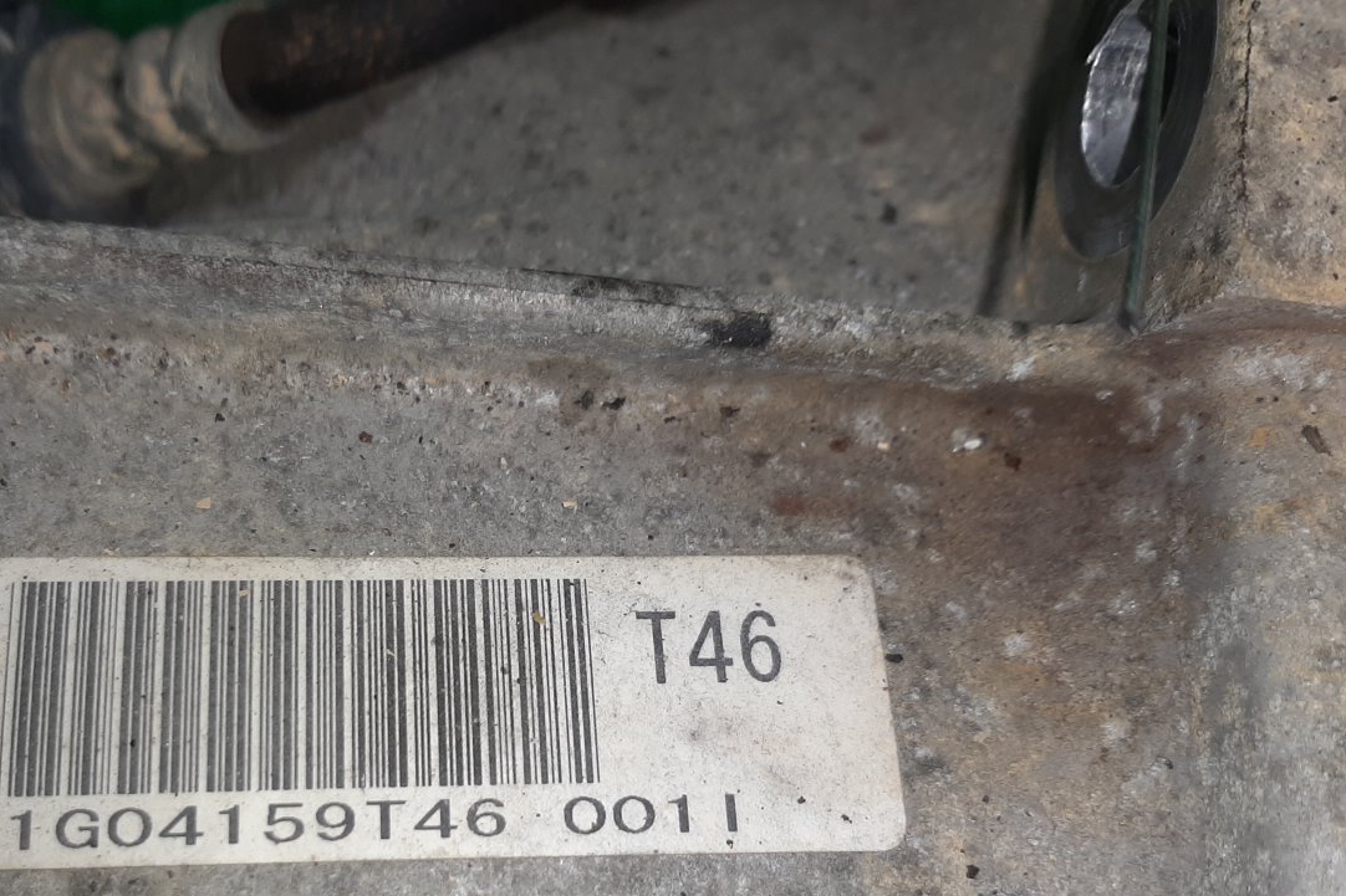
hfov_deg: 52.2
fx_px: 1346
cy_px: 661
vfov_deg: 36.1
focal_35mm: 36
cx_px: 459
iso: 50
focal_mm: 3.93
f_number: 1.7
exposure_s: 1/100
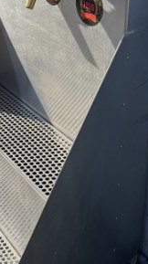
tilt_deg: -23.7
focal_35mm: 58
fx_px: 406
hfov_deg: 20.4
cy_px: 89
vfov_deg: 35.7
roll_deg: +1.0
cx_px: 28
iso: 80
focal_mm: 6.76
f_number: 1.78
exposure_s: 1/2105
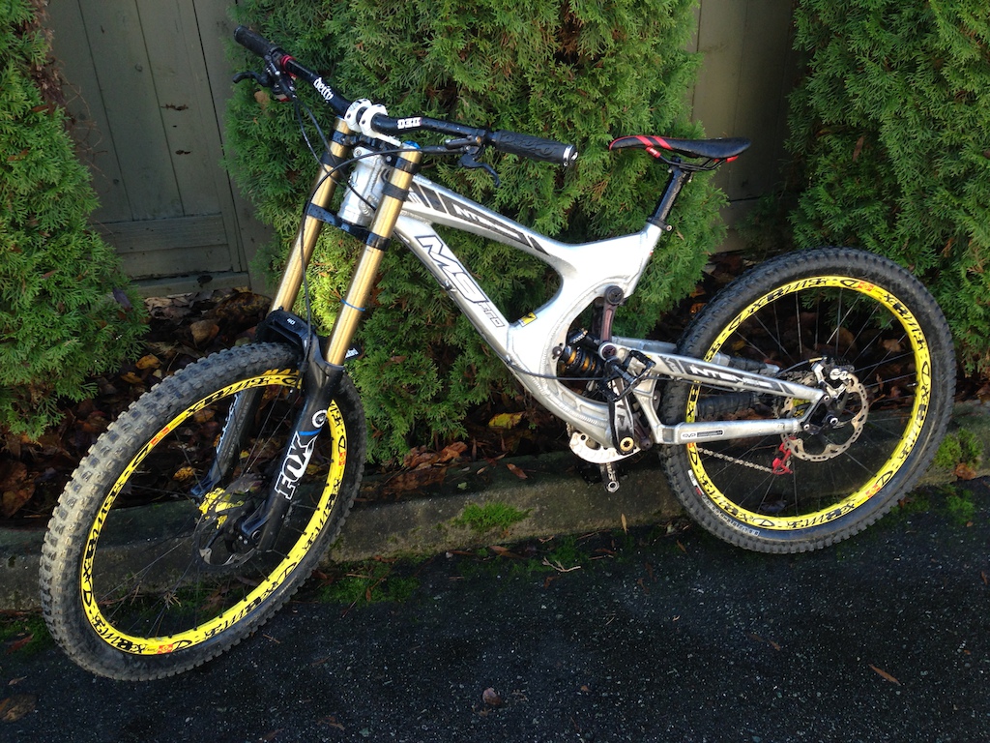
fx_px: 944
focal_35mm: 33
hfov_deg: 55.4
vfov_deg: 42.9
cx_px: 495
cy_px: 372
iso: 64
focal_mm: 4.12
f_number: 2.4
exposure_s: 1/60
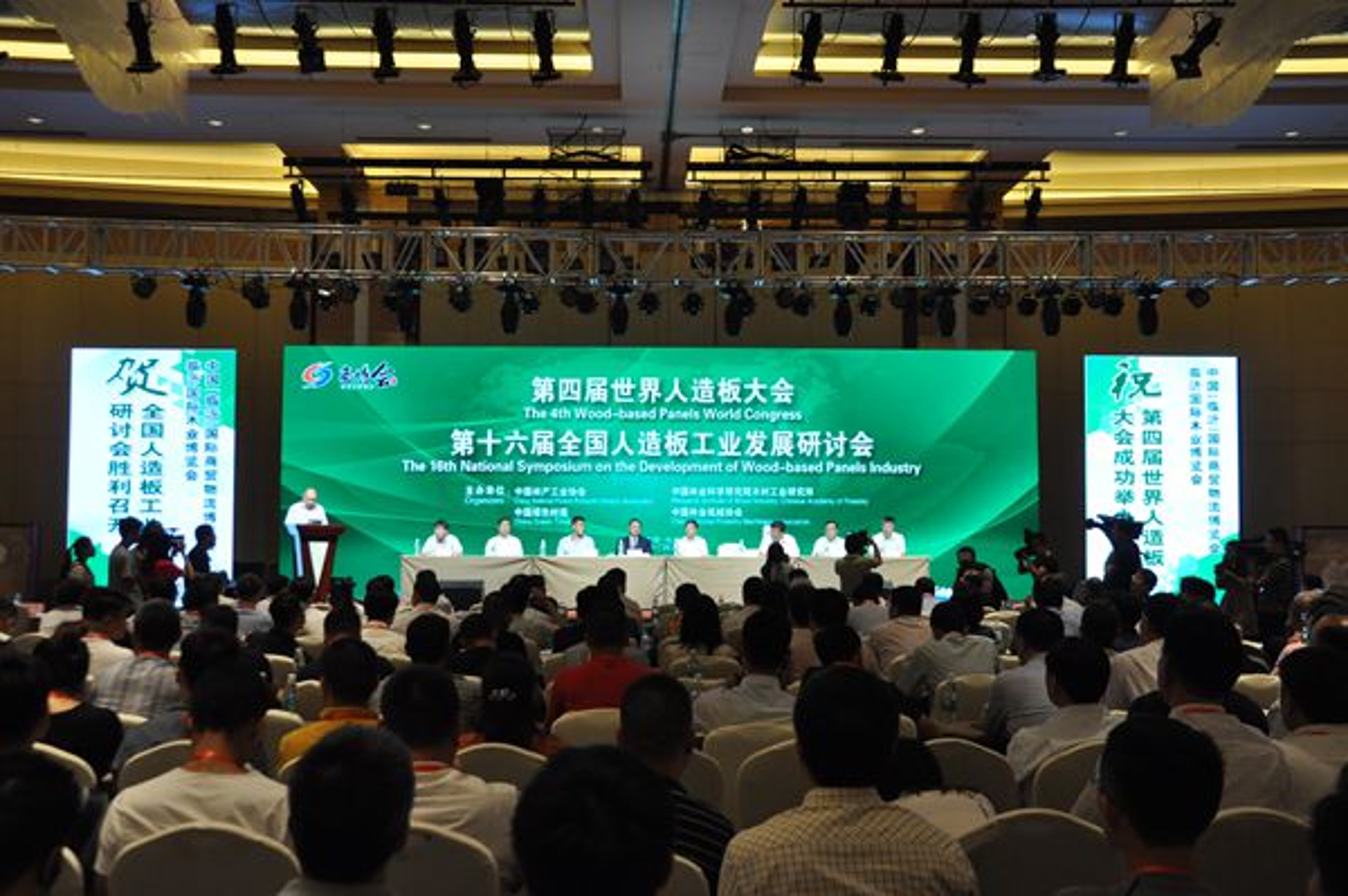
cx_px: 674
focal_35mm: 38
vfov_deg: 35.4
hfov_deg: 51.3
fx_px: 1403
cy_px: 448
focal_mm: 25
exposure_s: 1/125
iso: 1250
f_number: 6.3
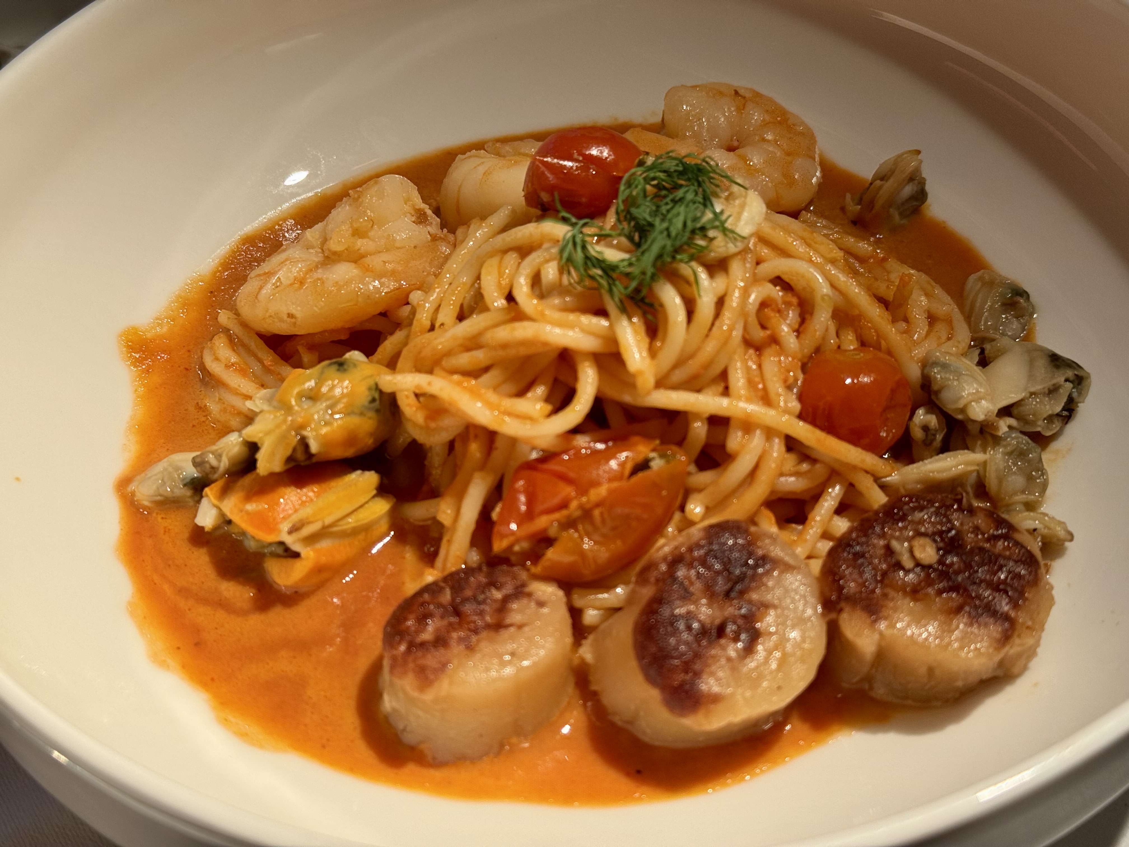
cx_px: 564
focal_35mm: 48
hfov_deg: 39.7
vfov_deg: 30.3
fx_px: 1566
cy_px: 424
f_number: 1.78
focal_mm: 6.76
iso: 125
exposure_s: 1/54
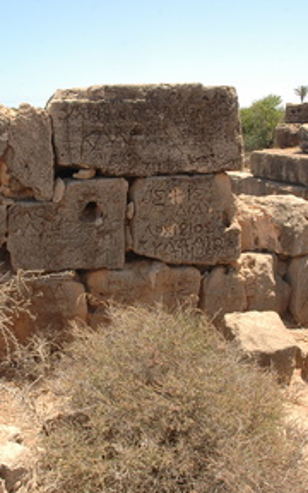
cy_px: 248
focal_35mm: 42
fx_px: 564
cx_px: 113
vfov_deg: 47.2
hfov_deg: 30.4
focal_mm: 18
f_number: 13
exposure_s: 1/100
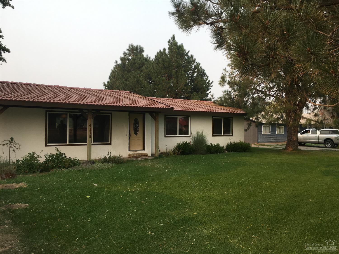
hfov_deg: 61.7
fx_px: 284
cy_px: 127
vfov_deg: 48.2
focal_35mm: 29
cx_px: 170
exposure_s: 1/523
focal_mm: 4.15
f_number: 2.2
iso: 25
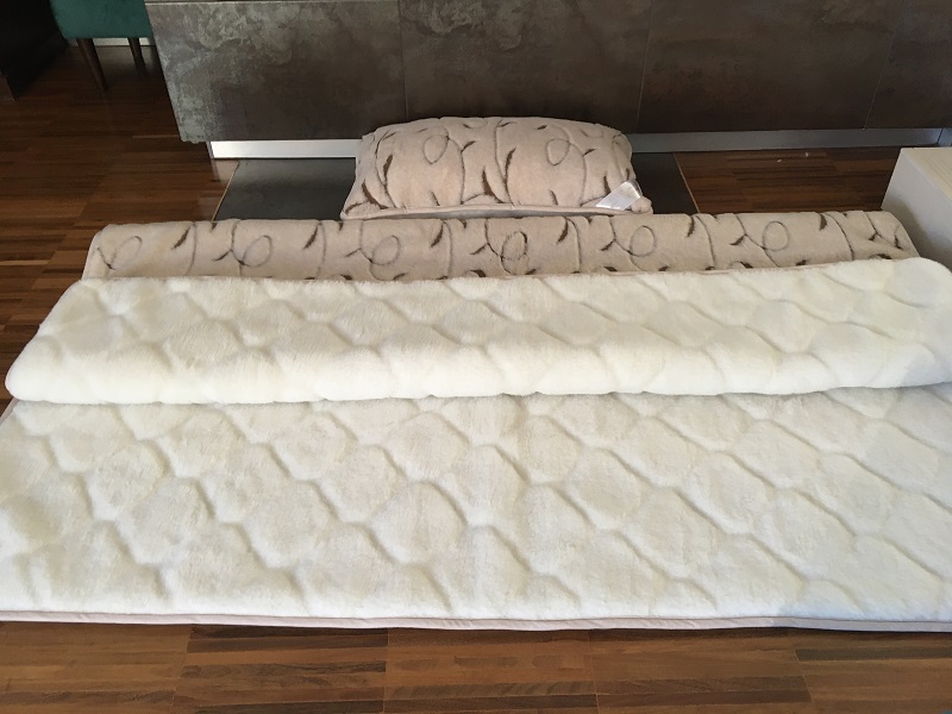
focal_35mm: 29
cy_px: 357
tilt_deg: -39.8
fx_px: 798
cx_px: 476
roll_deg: +1.4
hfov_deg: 61.7
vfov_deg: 48.2
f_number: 2.2
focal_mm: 4.15
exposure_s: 1/33
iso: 100
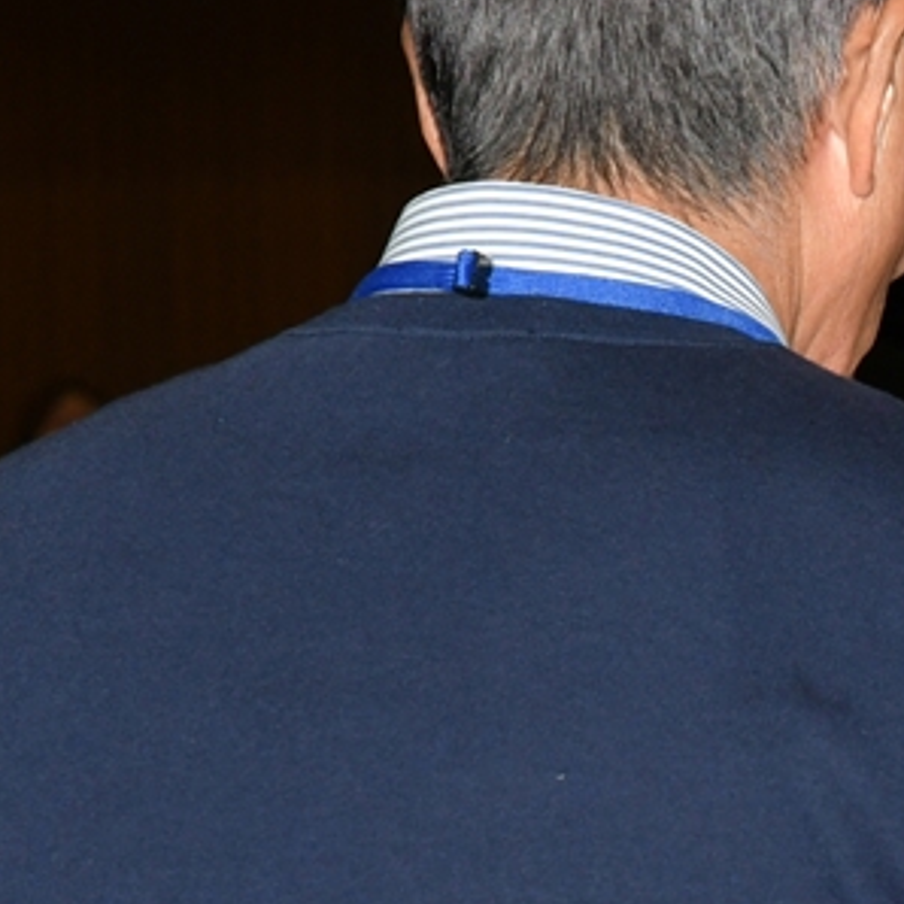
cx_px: 1526
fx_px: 12941
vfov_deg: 4.0
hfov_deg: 4.0
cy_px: 1039
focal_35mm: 438
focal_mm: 80
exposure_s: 1/200
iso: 800
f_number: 8
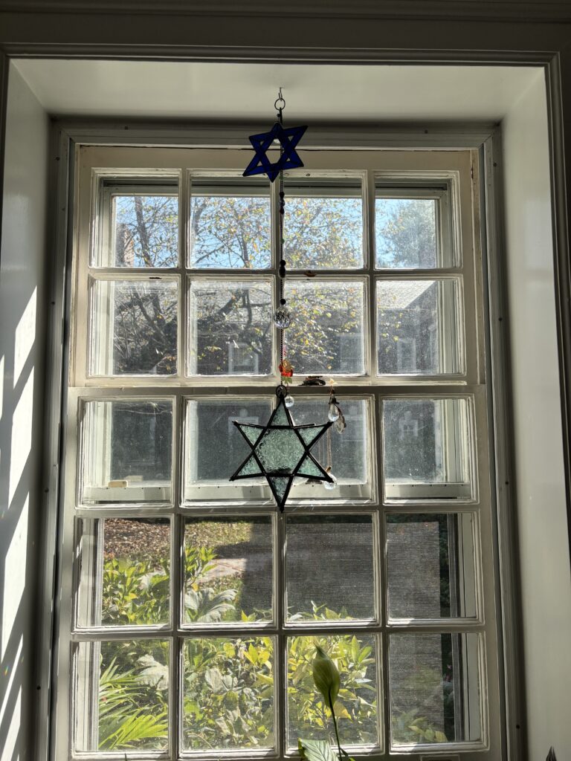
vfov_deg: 67.3
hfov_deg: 53.1
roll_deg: +0.4
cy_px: 380
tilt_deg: +4.8
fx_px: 572
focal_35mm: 26
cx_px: 286
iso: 50
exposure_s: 1/988
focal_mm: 5.96
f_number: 1.6
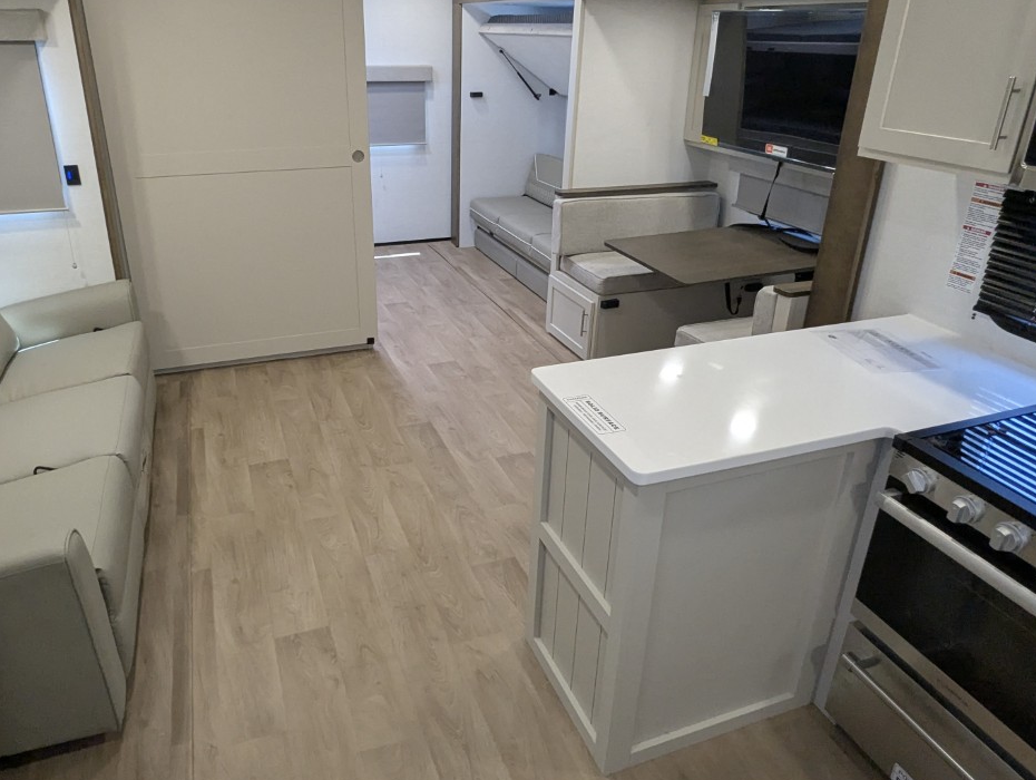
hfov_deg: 71.3
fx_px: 719
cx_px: 455
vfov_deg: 56.7
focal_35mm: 24
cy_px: 329
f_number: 2.2
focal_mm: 2.35
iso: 437
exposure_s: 1/187
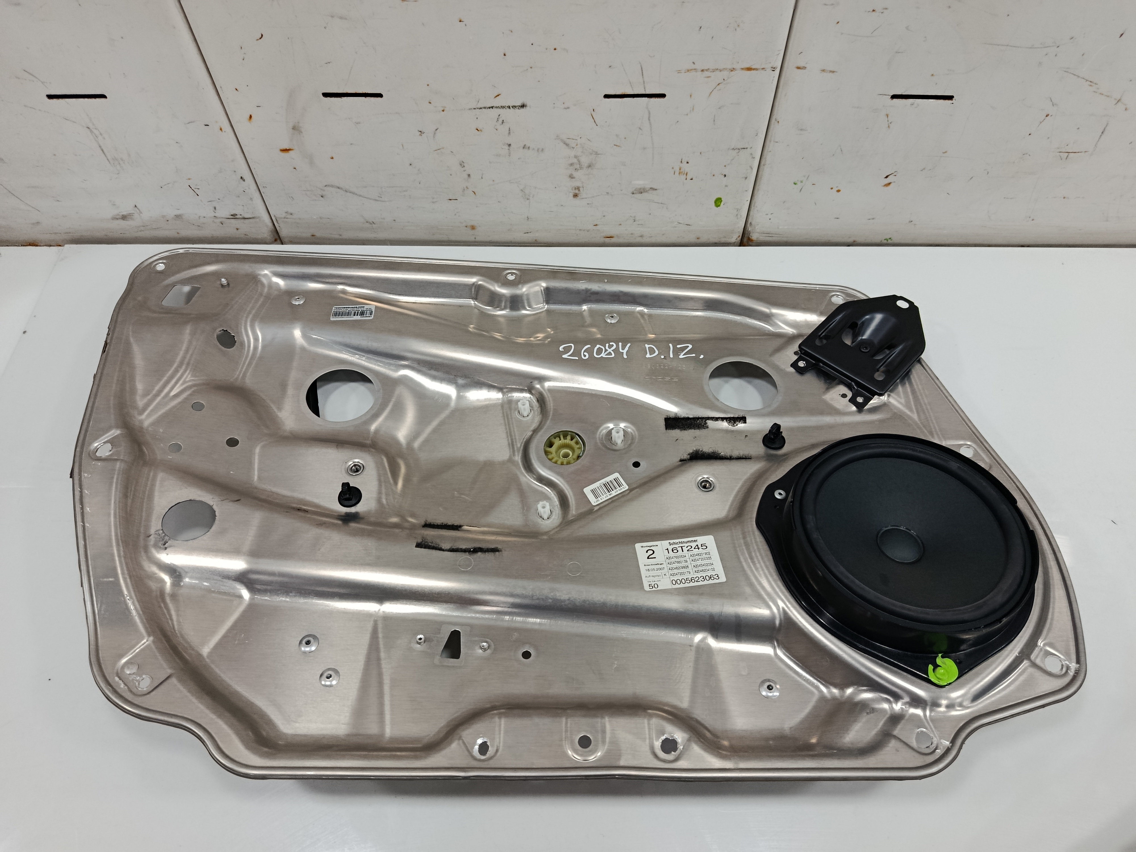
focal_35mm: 24
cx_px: 568
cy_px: 426
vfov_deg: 56.8
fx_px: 788
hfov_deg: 71.6
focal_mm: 5.24
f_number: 1.7
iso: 1065
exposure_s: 1/100
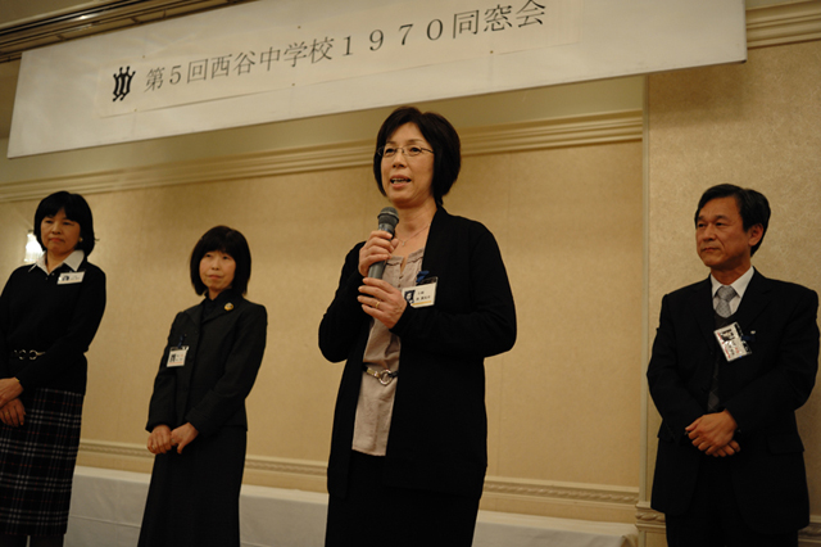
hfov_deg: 54.5
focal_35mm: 35
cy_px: 274
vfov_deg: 37.8
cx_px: 410
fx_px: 798
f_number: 2.8
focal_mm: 35
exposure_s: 1/100
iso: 1100
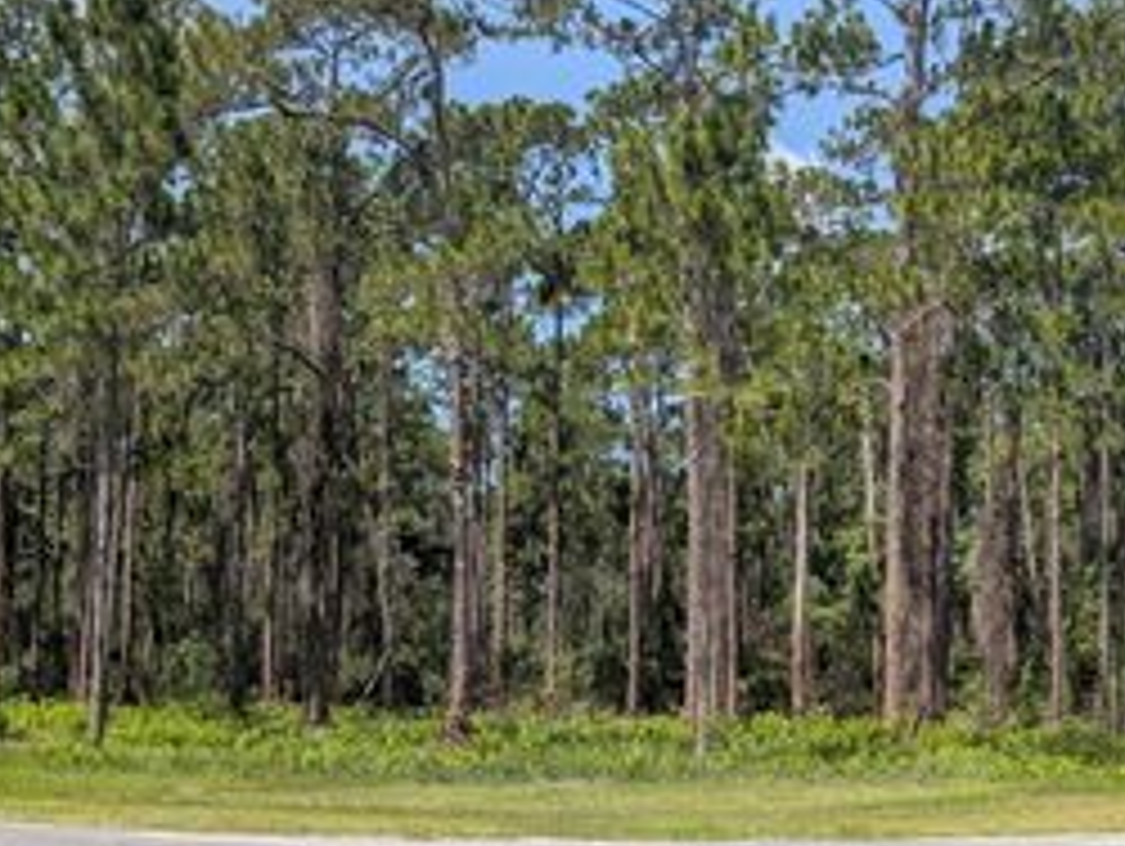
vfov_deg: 30.2
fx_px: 1561
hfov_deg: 39.6
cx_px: 603
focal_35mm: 48
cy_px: 544
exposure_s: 1/897
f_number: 1.68
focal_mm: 6.9
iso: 24
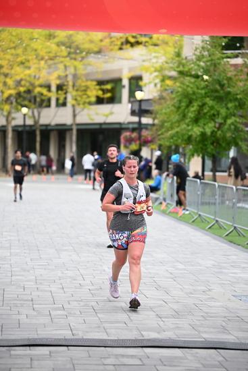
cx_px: 124
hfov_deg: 12.5
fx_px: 1136
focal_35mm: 110
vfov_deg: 18.6
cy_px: 186
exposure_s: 1/2000
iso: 640
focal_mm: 110
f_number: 2.8
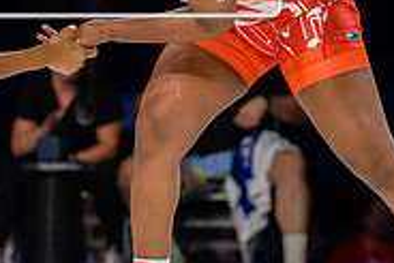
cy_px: 63
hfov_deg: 5.1
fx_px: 4425
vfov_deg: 3.4
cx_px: -1
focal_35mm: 404
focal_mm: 103
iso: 2200
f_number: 2.8
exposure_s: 1/800
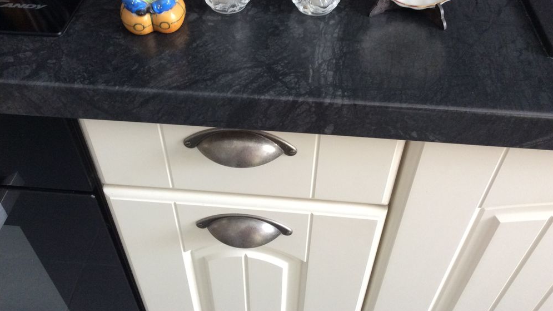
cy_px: 107
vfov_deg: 33.4
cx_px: 277
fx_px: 513
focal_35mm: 35
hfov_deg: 56.6
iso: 100
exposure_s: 1/25
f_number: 2.4
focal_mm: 3.3
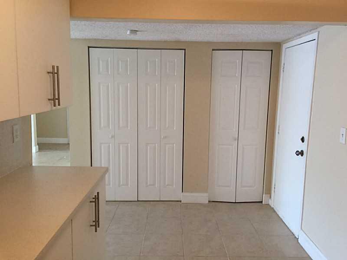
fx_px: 291
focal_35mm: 29
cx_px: 174
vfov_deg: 48.2
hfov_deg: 61.7
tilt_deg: -6.5
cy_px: 130
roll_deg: -2.4
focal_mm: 4.15
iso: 64
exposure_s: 1/15
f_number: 2.2
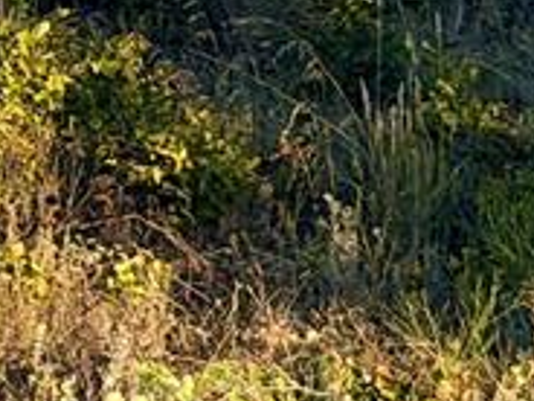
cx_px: -839
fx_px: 4119
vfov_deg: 5.5
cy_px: -343
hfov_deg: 6.9
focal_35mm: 267
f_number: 1.78
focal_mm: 6.76
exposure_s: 1/2762
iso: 64
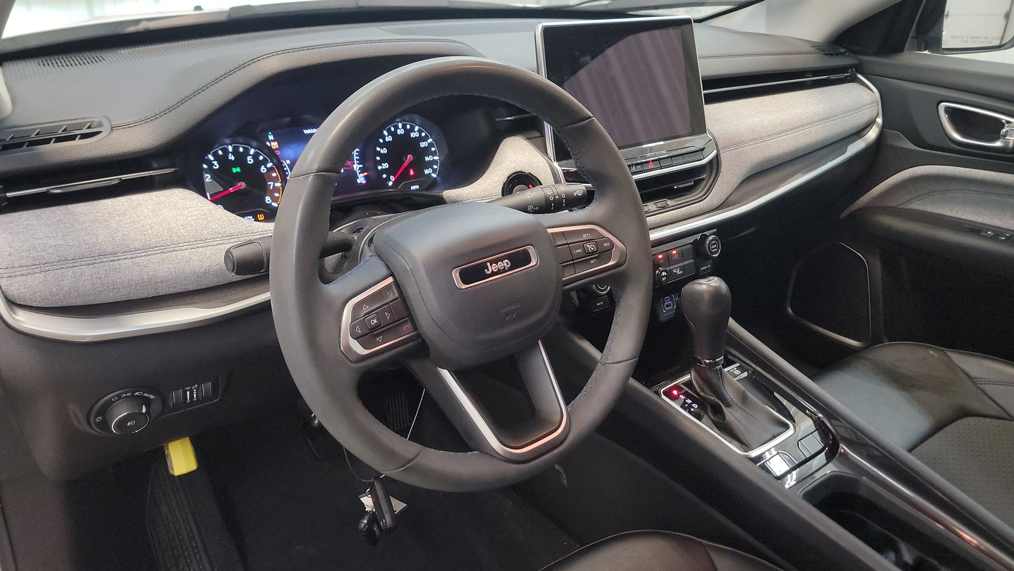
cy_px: 266
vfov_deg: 42.9
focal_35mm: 27
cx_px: 496
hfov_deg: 69.8
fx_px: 726
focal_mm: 6.7
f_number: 1.8
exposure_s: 1/59
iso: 593
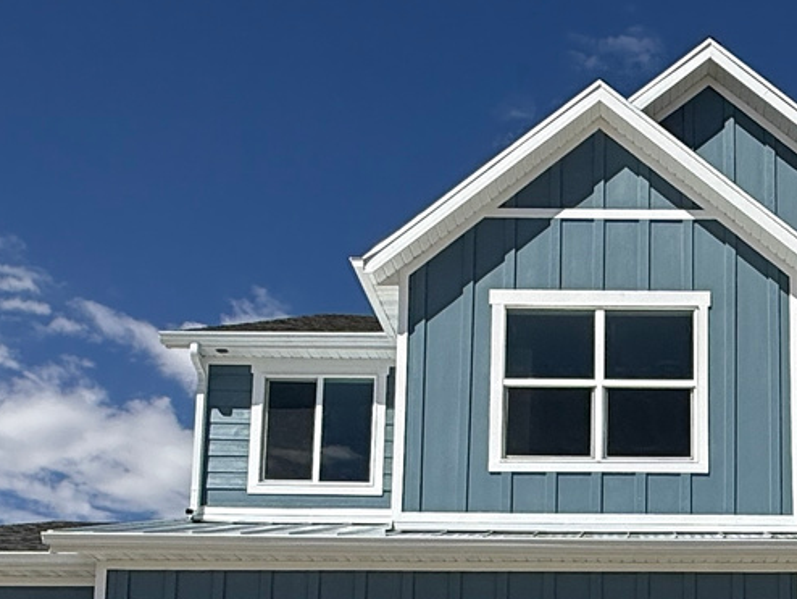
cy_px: 727
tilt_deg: +8.6
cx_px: 687
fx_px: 1336
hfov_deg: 31.9
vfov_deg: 23.1
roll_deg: +0.0
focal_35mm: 58
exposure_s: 1/6173
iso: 50
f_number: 2.2
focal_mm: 2.22
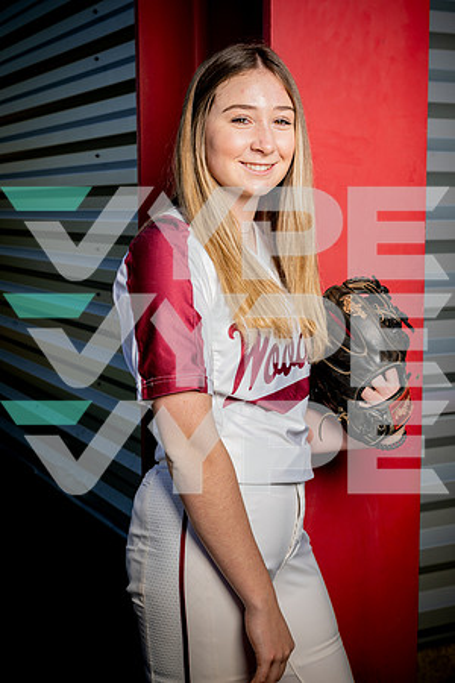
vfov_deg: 36.9
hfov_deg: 25.1
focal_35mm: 54
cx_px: 228
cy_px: 342
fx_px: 1024
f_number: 10
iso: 125
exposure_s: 1/250
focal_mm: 54
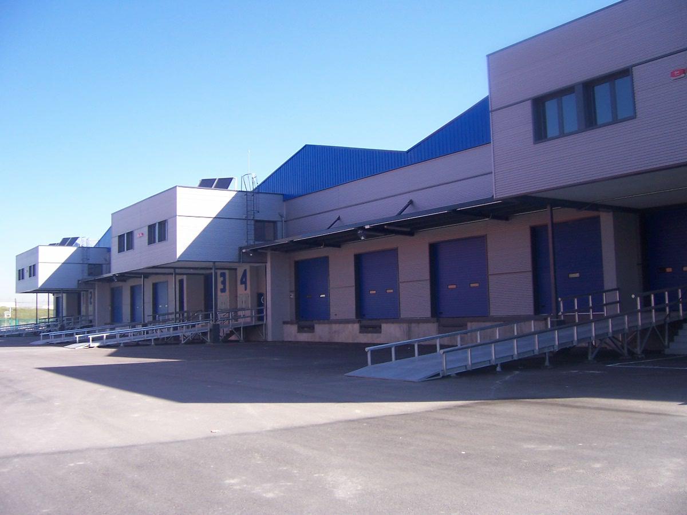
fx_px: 714
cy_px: 258
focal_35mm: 36
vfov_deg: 39.7
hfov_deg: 51.4
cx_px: 344
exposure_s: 1/500
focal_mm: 6
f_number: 3
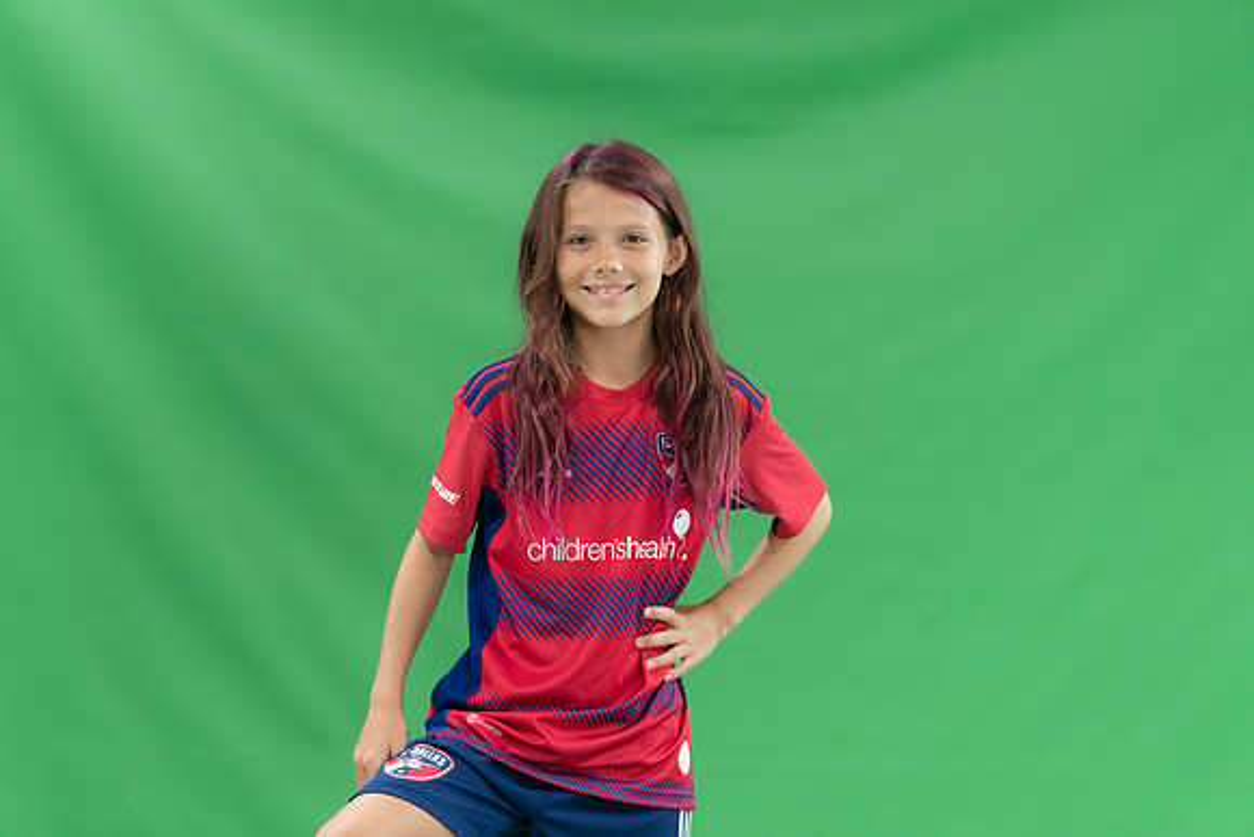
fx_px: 4947
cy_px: 418
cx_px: 627
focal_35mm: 142
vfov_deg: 9.7
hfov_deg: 14.4
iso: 1000
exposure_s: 1/250
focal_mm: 142
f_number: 2.8
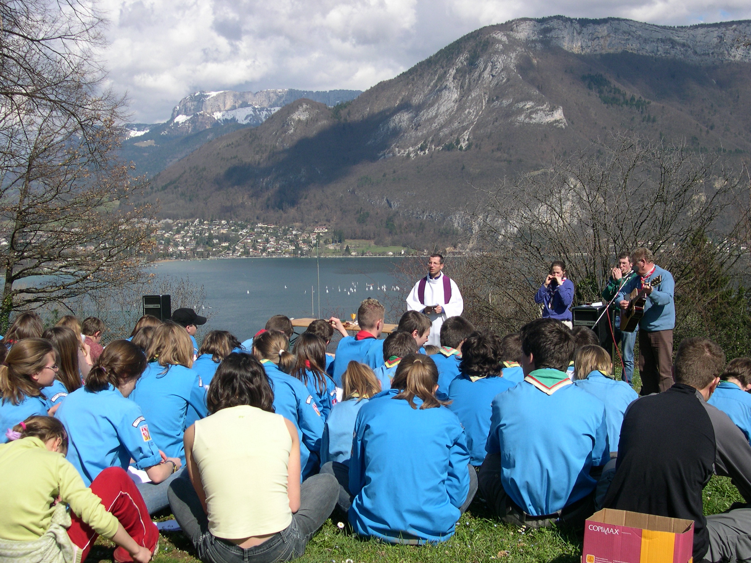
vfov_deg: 30.9
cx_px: 376
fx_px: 1020
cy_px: 282
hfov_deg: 40.4
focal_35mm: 47
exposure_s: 1/214
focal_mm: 10.1
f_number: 8.4
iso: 100
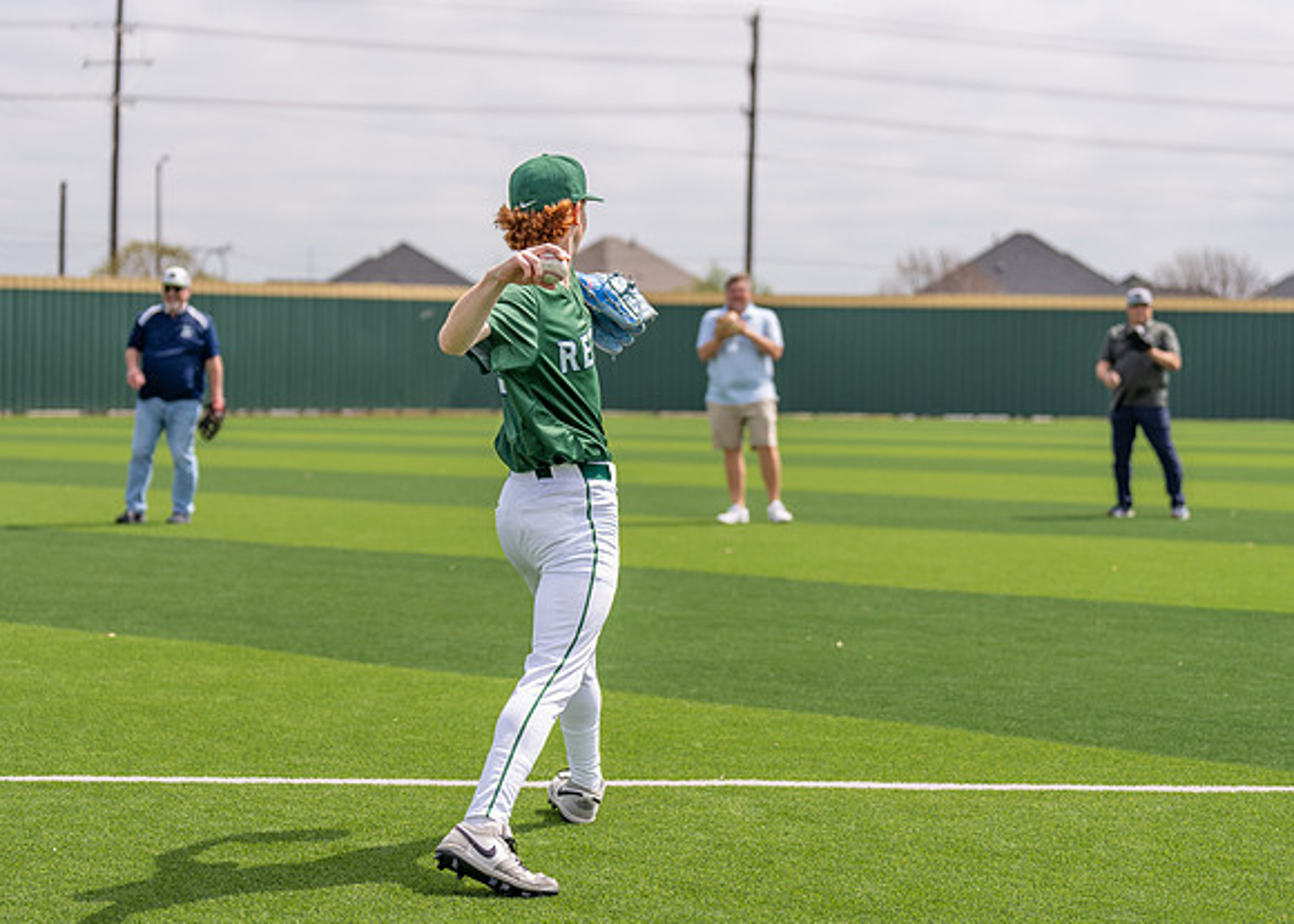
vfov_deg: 16.5
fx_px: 3176
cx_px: 586
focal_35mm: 86
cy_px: 430
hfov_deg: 23.0
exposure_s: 1/2000
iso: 125
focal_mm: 70
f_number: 2.8
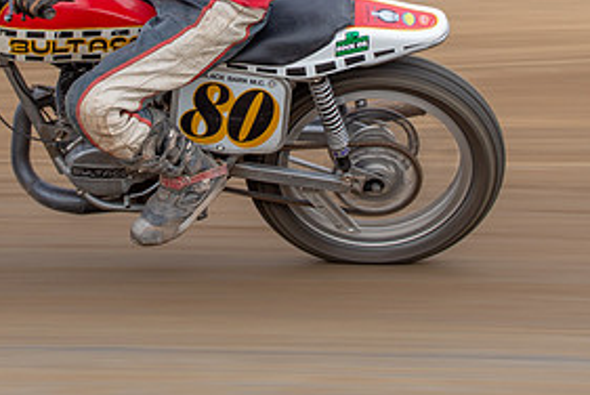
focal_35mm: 197
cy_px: -56
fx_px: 3232
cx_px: 264
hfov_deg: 10.4
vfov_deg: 6.9
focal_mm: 48
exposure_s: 1/125
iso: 160
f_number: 9
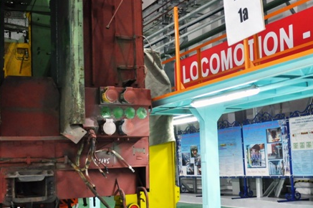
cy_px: 98
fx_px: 504
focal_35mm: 58
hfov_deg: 34.5
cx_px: 134
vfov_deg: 23.3
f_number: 4
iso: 800
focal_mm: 22
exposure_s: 1/60
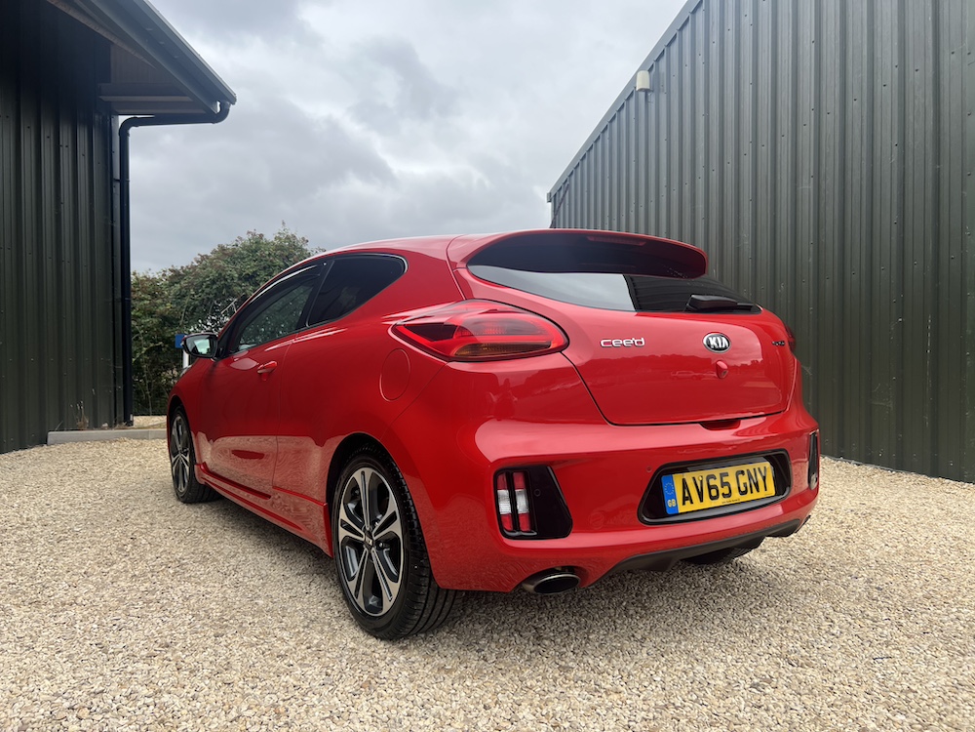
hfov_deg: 67.3
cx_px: 488
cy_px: 366
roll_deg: +0.8
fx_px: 732
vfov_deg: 53.1
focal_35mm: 26
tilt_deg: -0.8
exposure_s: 1/1431
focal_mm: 5.7
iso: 50
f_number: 1.5
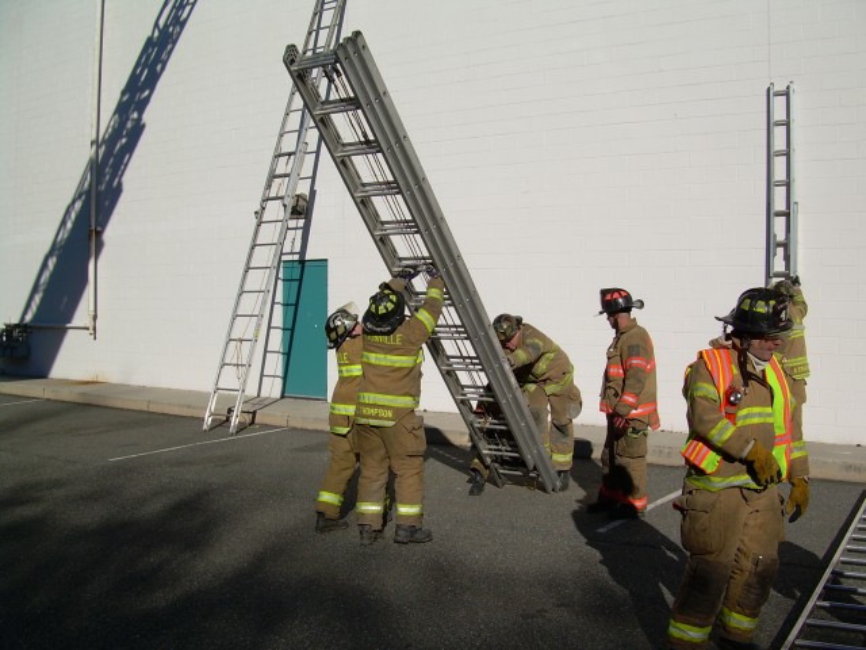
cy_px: 325
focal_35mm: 38
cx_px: 433
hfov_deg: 49.0
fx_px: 951
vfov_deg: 37.7
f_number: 4.6
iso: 50
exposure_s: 1/917
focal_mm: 6.3
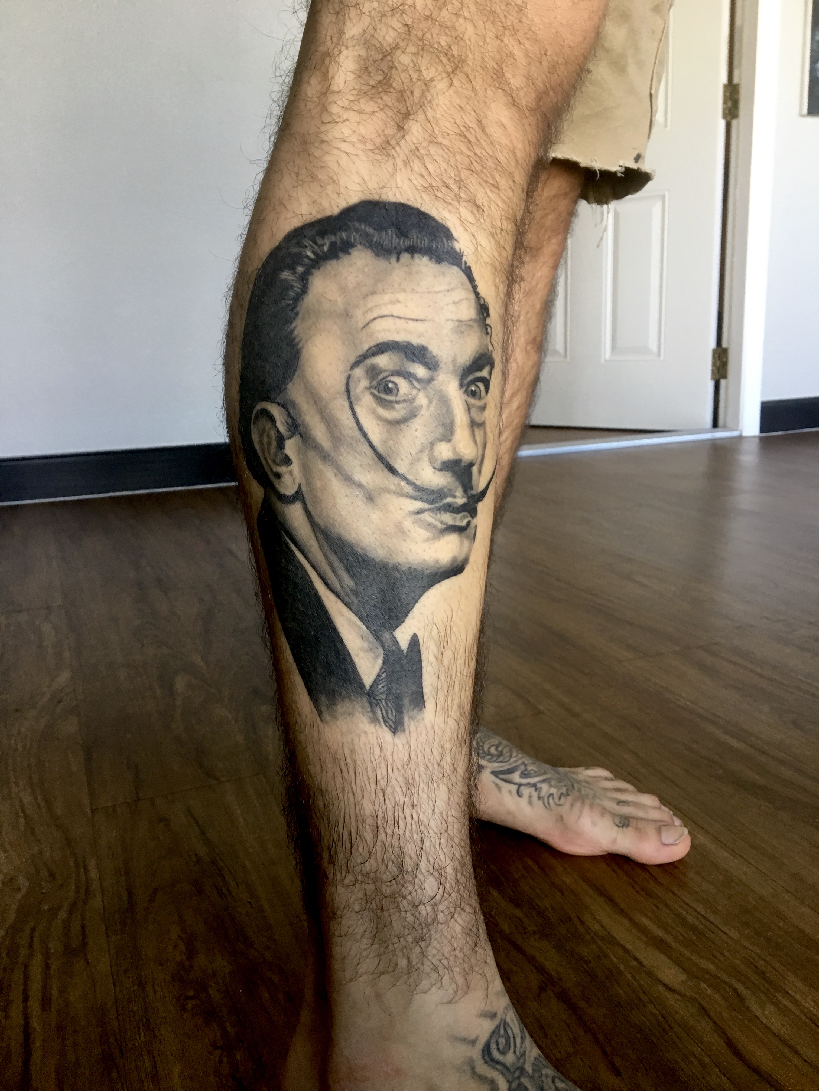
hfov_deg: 48.2
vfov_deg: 61.7
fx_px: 915
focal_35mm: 29
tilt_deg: -14.1
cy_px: 546
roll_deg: +2.7
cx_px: 410
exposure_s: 1/30
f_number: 2.2
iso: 40
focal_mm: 4.15
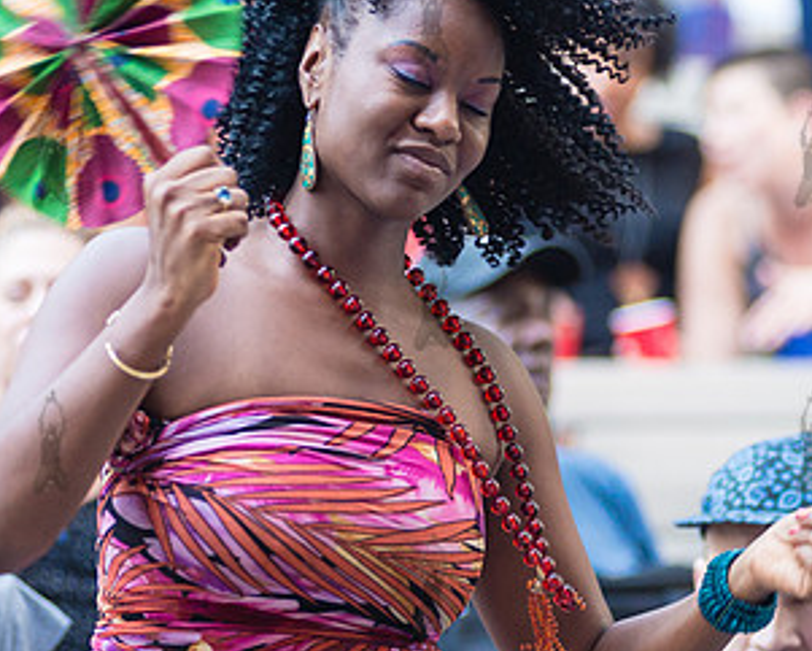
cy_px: 297
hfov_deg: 6.7
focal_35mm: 287
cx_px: 418
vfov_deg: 5.4
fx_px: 6899
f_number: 2.8
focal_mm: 145
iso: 2000
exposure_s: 1/200
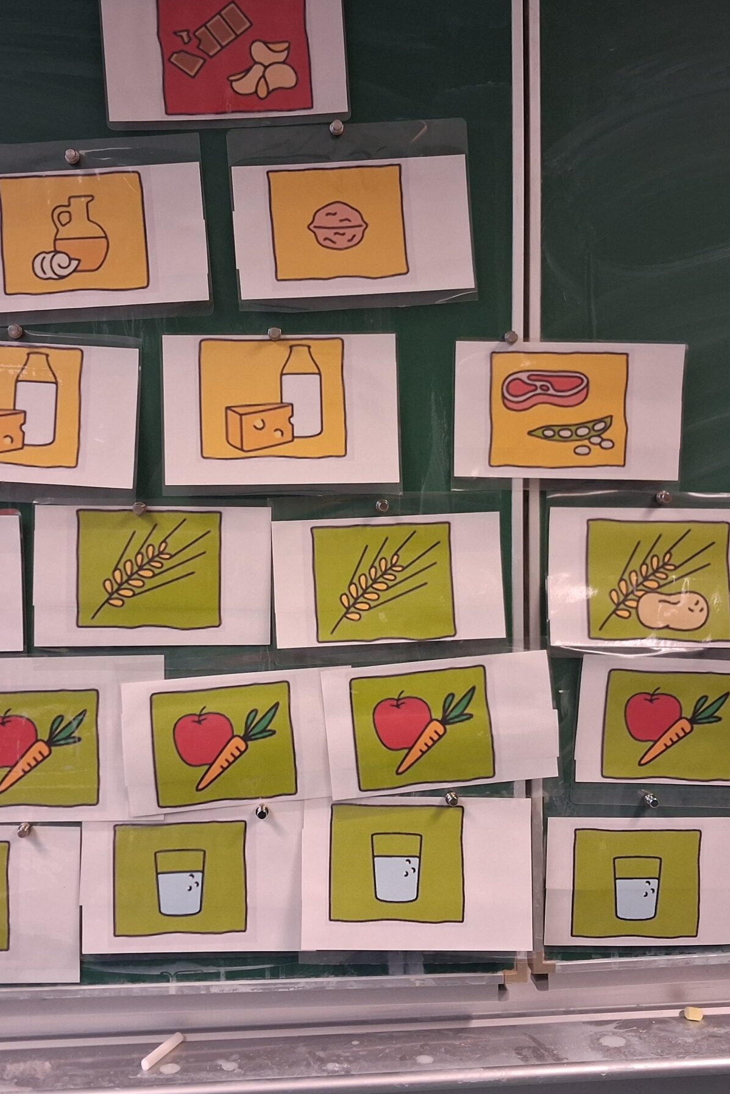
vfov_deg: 48.4
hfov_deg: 33.3
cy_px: 525
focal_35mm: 40
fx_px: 1217
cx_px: 303
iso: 400
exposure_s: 1/50
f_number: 1.8
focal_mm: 4
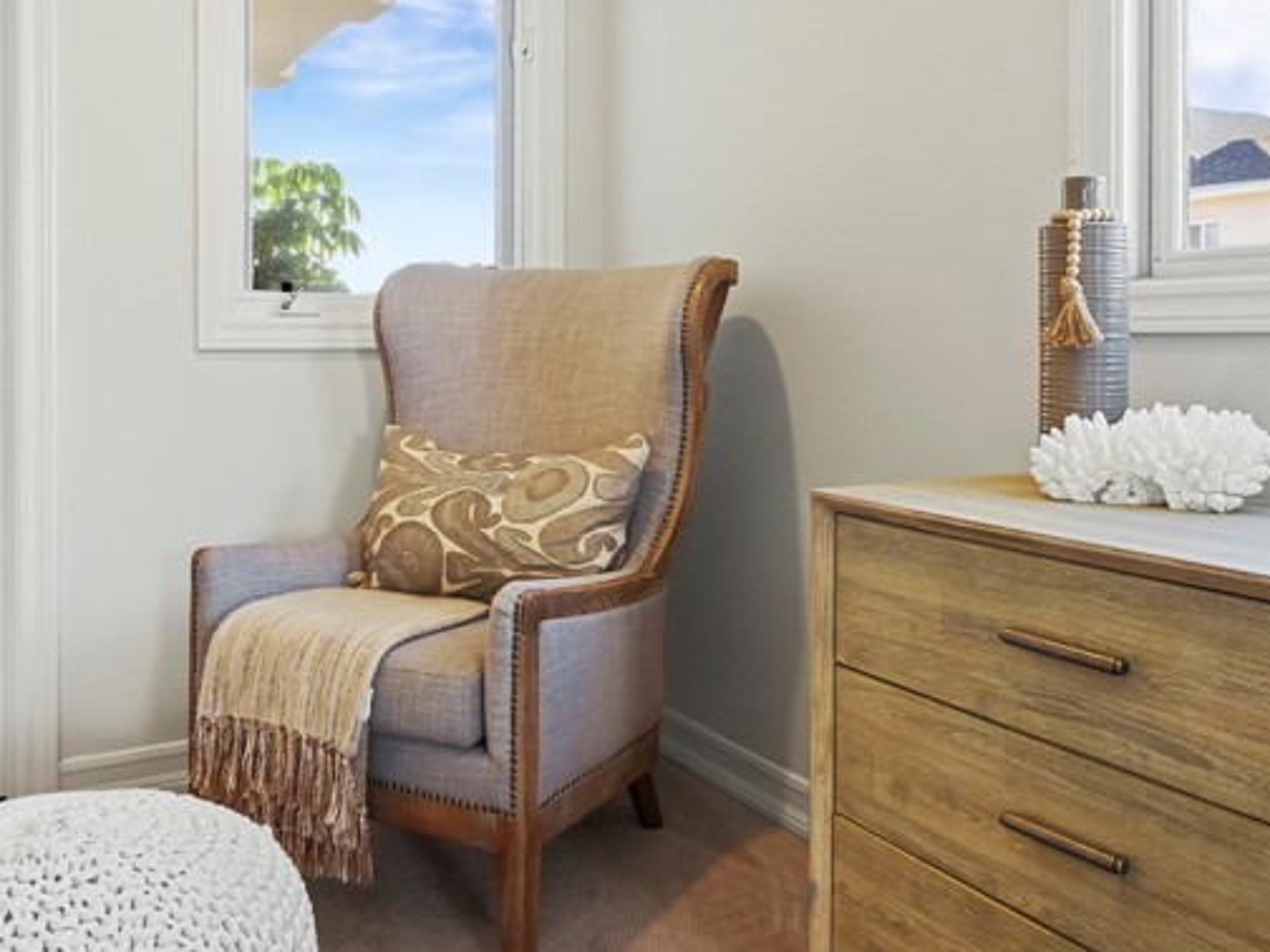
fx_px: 1211
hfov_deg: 55.4
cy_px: 411
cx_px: 643
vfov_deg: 42.8
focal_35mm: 33
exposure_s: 1/30
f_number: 8
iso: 1250
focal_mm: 13
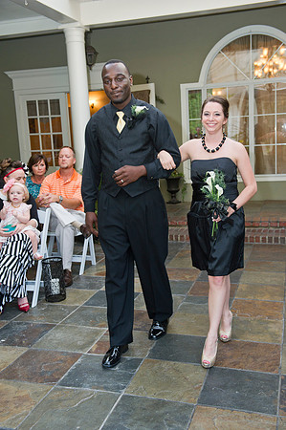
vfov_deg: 48.5
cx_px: 143
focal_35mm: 40
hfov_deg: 33.3
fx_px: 478
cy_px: 215
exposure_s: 1/100
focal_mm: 40
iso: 800
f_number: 5
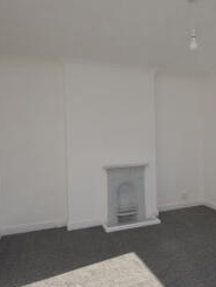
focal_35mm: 28
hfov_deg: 47.0
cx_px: 174
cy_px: 147
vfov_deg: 63.4
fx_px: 233
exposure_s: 1/160
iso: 100
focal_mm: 10
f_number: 6.3
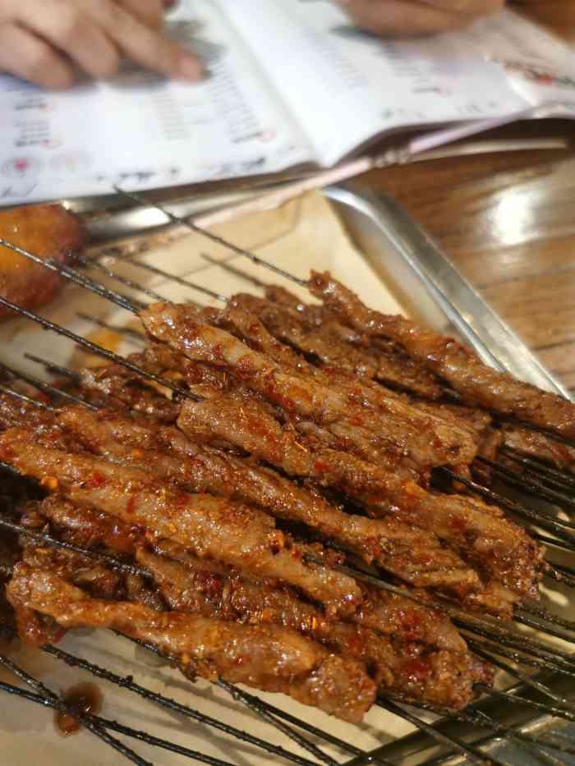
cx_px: 288
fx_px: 598
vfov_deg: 65.3
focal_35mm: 27
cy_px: 383
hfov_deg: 51.4
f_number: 1.6
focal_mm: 5.56
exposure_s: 1/50
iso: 250
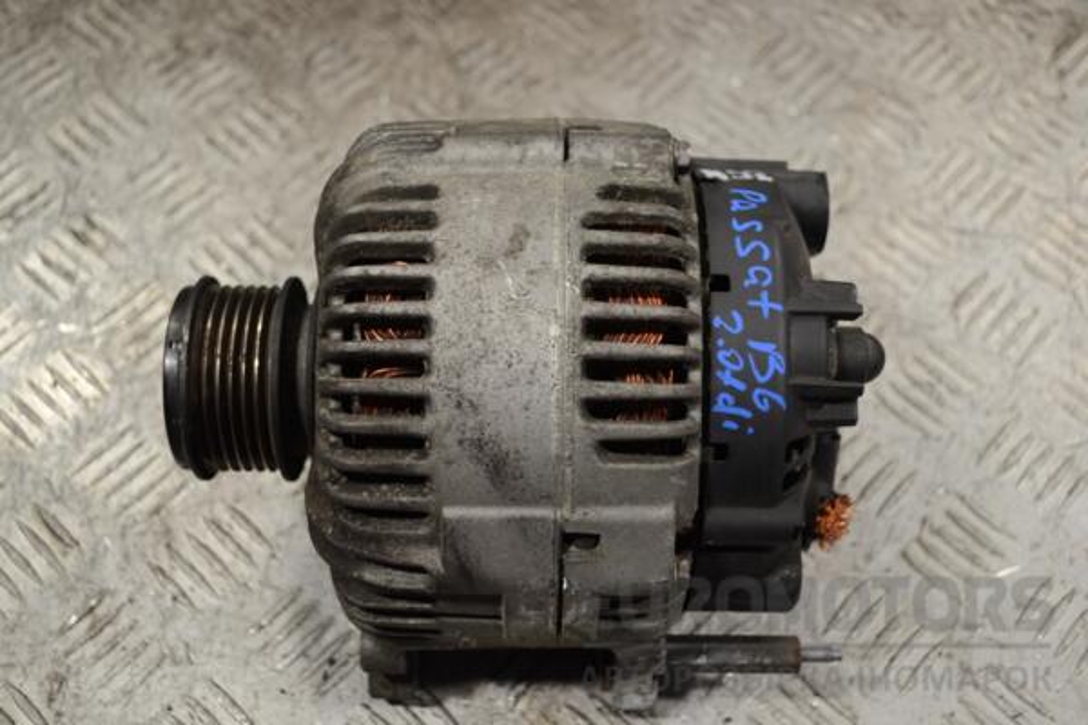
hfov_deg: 41.1
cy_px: 362
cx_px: 544
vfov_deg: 28.1
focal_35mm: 48
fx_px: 1451
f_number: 4.8
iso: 125
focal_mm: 32
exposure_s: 1/30
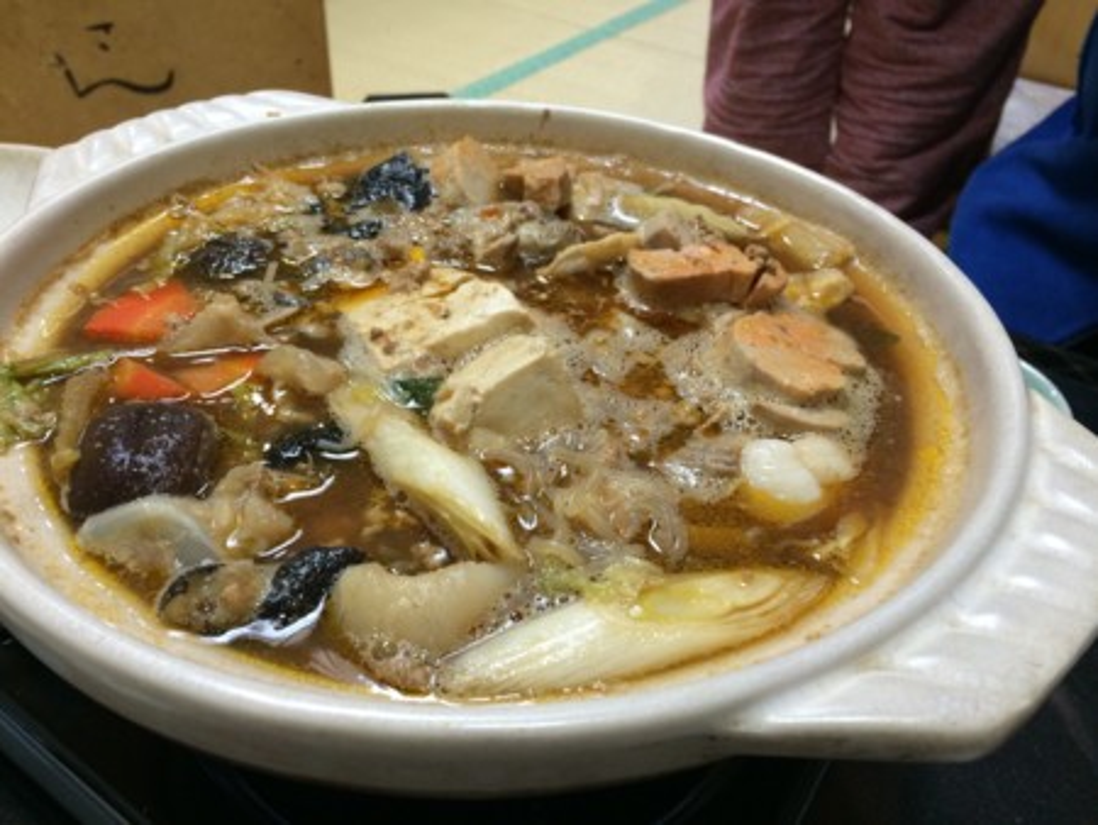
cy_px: 412
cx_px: 549
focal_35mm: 30
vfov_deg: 46.8
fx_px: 952
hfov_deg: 59.9
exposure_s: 1/33
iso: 160
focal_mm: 4.12
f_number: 2.2
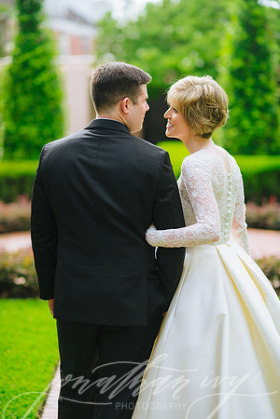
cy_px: 210
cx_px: 140
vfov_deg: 23.9
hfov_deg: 16.1
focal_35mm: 85
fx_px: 992
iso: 100
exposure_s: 1/1000
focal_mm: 85
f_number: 2
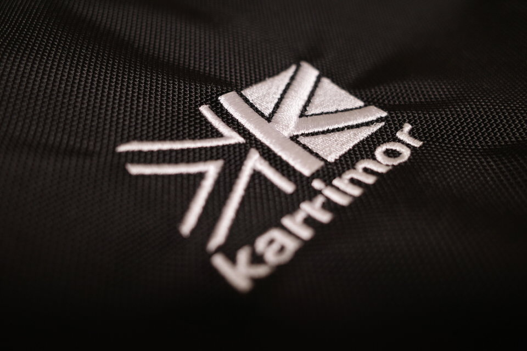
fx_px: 410
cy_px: 176
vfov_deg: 46.4
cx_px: 264
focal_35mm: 28
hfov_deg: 65.5
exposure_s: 1/30
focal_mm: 18.3
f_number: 2.8
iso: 640
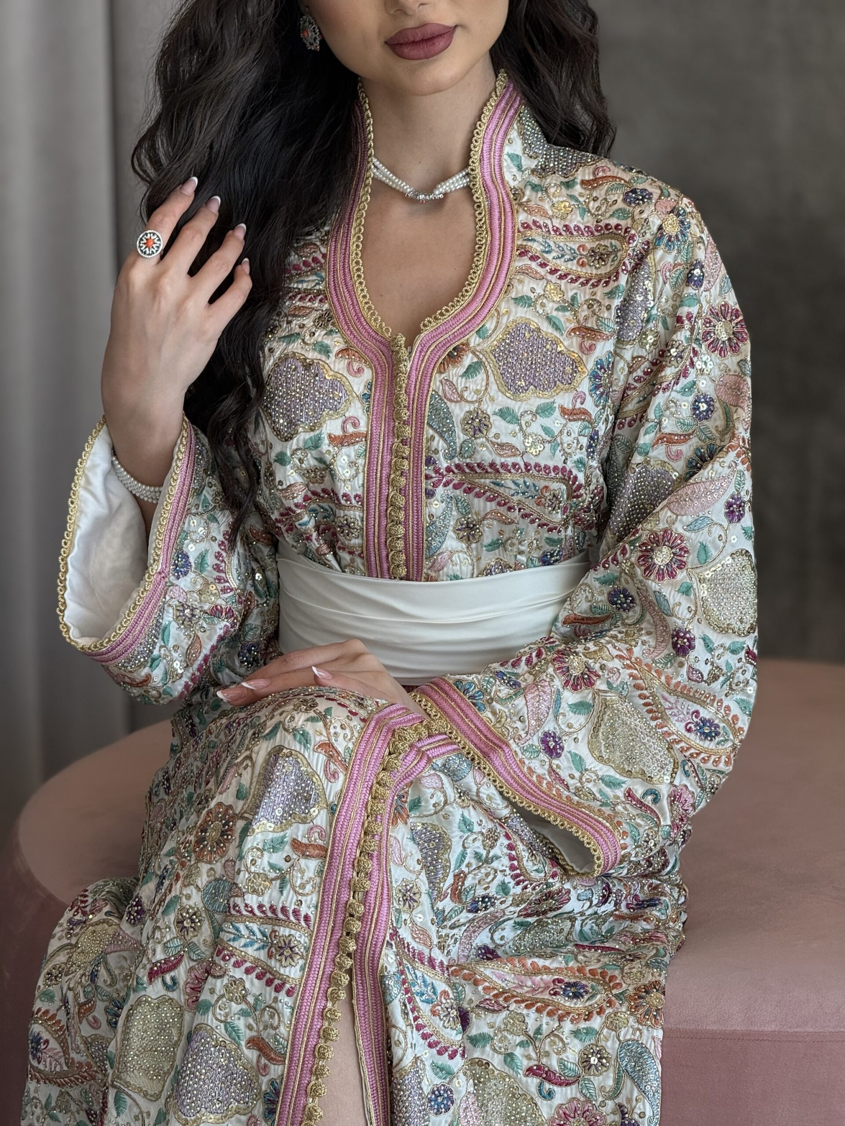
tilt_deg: -10.5
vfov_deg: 16.4
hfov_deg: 12.3
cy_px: 563
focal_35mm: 120
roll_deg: -0.6
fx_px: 3906
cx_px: 422
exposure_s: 1/99
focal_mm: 15.66
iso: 64
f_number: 2.8
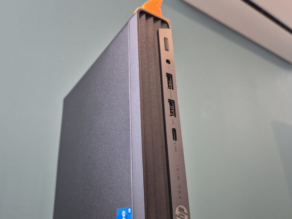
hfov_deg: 58.0
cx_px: 119
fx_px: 261
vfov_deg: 45.4
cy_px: 119
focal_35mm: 31
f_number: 1.8
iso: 400
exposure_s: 1/100
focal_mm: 5.4
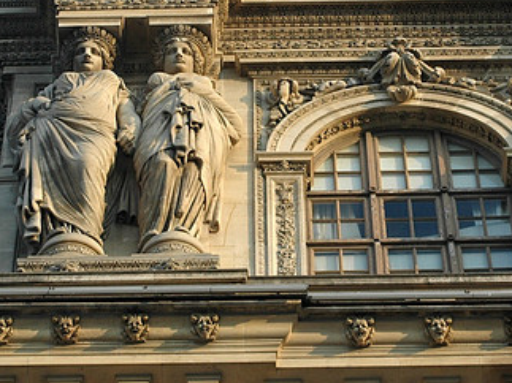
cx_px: 304
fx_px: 2676
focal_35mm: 181
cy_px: 131
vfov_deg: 8.2
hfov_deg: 10.9
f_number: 8
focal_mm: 70
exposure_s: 1/250
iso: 400
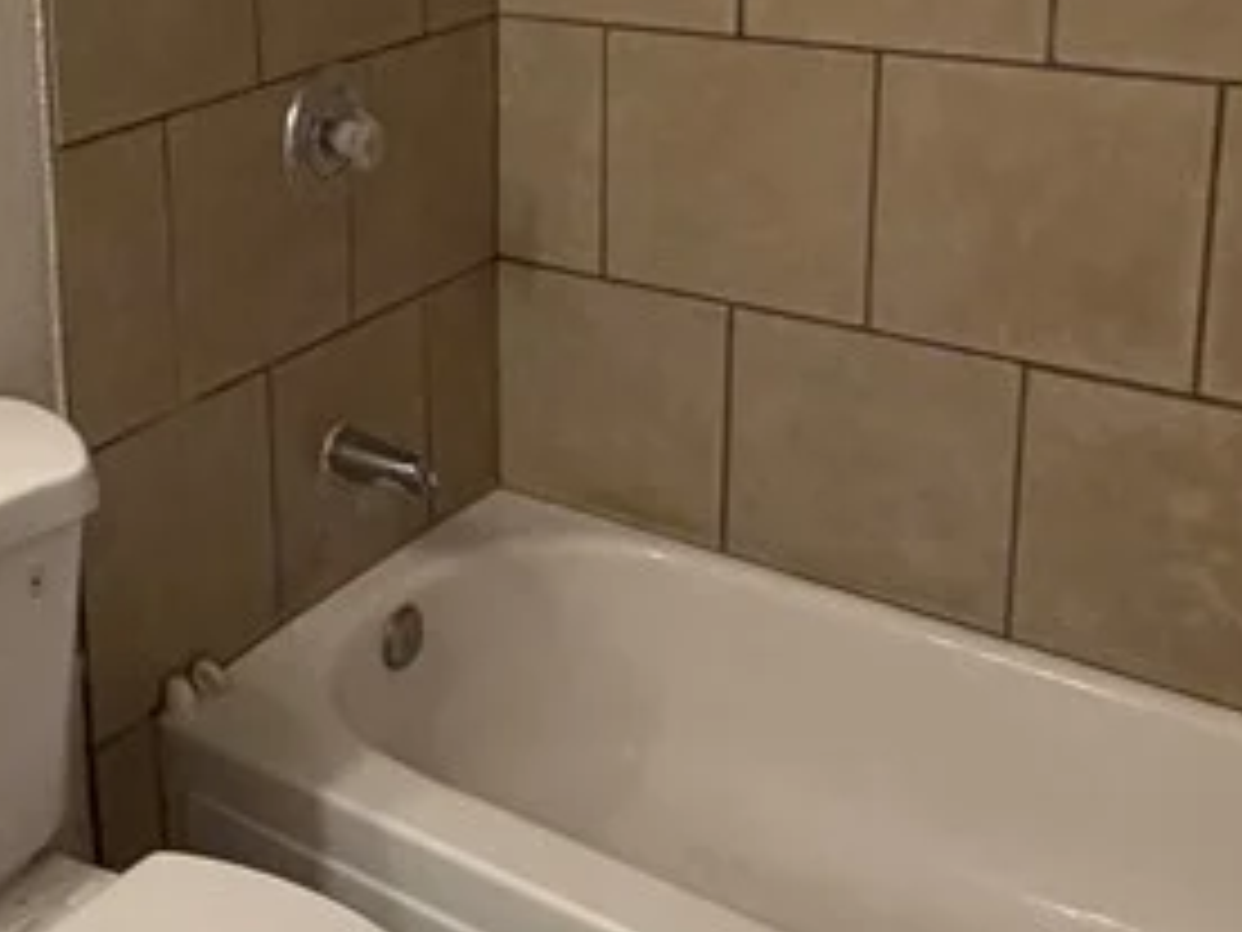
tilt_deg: -12.5
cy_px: 108
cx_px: 27
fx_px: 1866
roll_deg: +4.2
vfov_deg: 27.1
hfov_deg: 33.9
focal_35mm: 52
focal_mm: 2.22
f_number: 2.2
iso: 200
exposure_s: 1/120
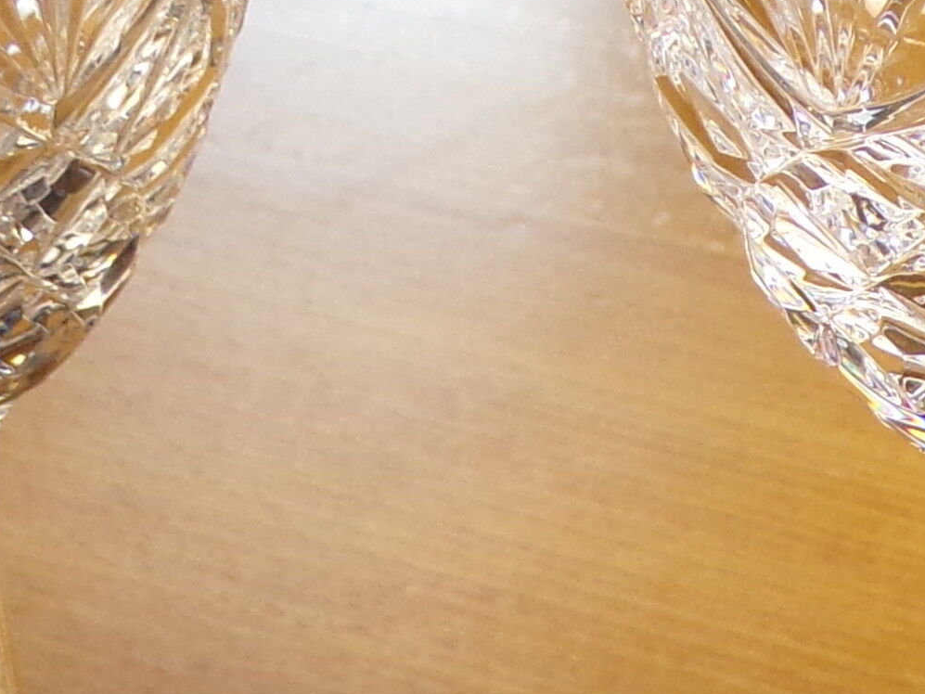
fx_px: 3314
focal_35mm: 124
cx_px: 881
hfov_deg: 15.6
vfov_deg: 11.8
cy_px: 754
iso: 121
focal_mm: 4.3
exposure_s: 1/34
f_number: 3
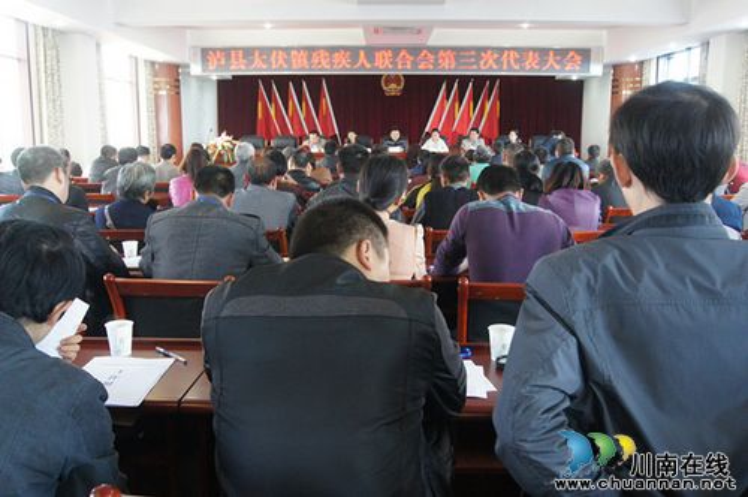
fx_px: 623
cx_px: 374
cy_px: 248
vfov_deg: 43.5
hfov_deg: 62.0
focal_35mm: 30
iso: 1600
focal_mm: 20
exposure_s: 1/40
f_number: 7.1
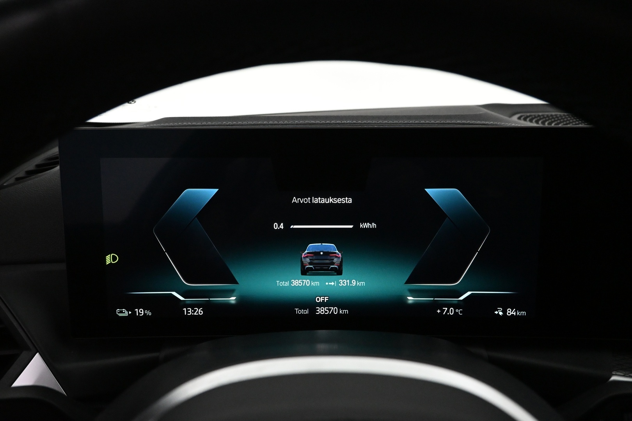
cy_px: 210
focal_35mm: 24
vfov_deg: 53.1
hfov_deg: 73.7
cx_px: 316
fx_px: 421
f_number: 5
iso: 4000
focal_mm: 16
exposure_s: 1/100
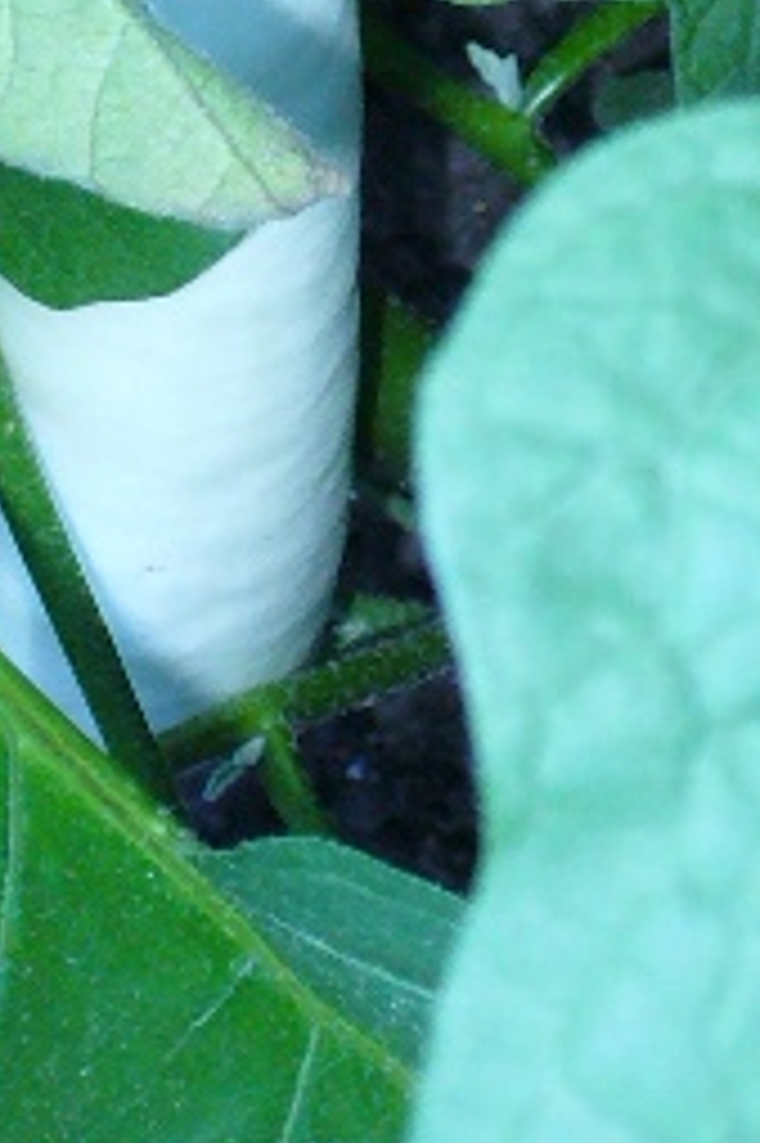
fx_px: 6817
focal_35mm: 215
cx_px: 103
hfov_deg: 6.4
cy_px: -220
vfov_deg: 9.5
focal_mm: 9.9
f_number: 3.1
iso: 200
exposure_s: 1/30
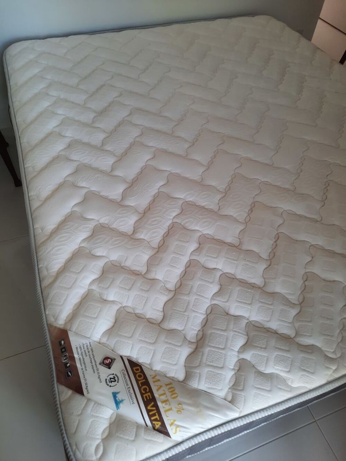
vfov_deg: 69.4
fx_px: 333
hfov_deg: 54.9
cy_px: 230
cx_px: 173
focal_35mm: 25
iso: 80
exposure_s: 1/50
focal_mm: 4.6
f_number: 2
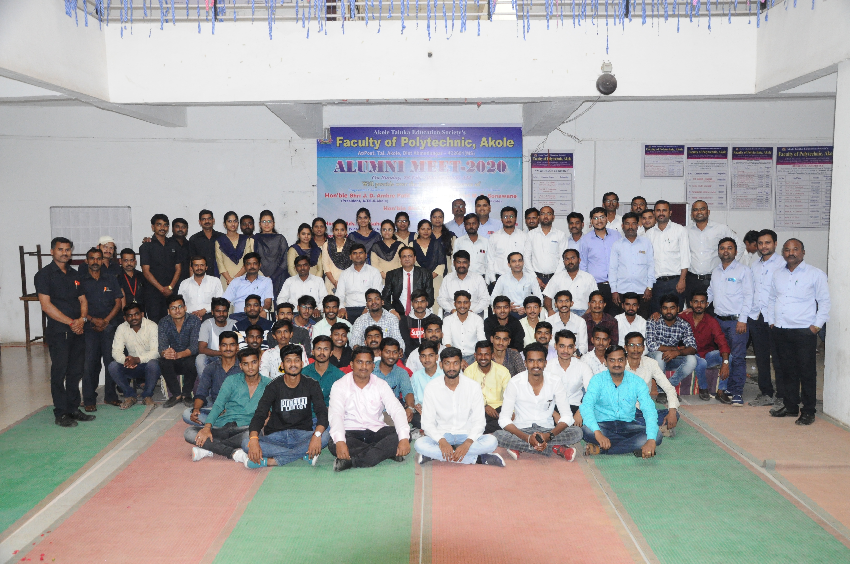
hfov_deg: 57.3
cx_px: 425
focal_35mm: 33
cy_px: 282
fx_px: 778
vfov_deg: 39.9
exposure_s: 1/125
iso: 1600
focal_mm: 22
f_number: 5.6
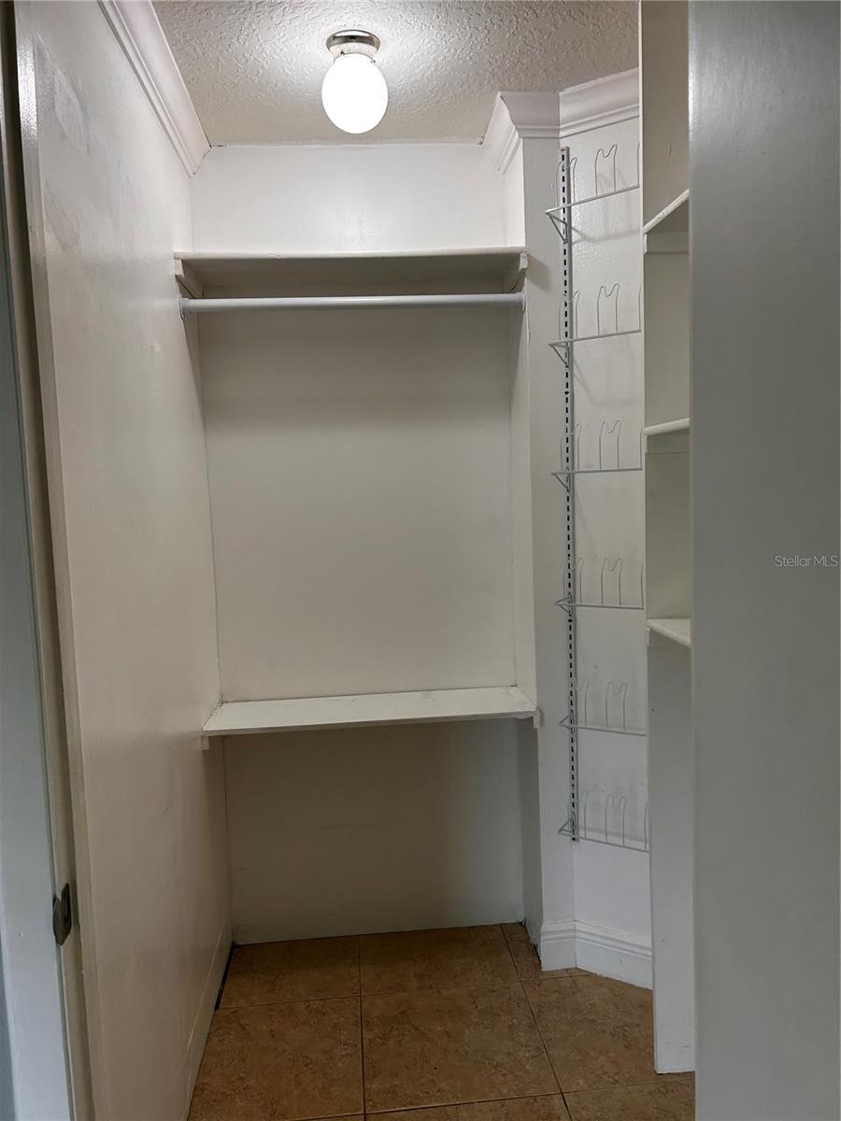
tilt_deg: -3.7
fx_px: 842
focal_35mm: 26
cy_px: 560
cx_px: 420
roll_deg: +2.1
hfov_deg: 53.1
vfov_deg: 67.3
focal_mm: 5.7
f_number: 1.5
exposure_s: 1/120
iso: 80
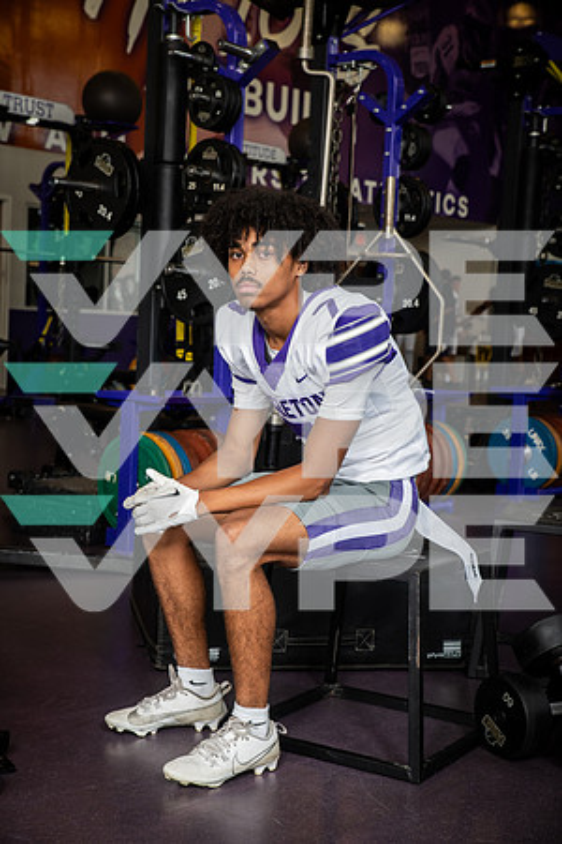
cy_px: 422
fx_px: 1358
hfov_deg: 23.4
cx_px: 281
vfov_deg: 34.5
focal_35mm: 58
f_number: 7.1
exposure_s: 1/250
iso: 800
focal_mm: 58
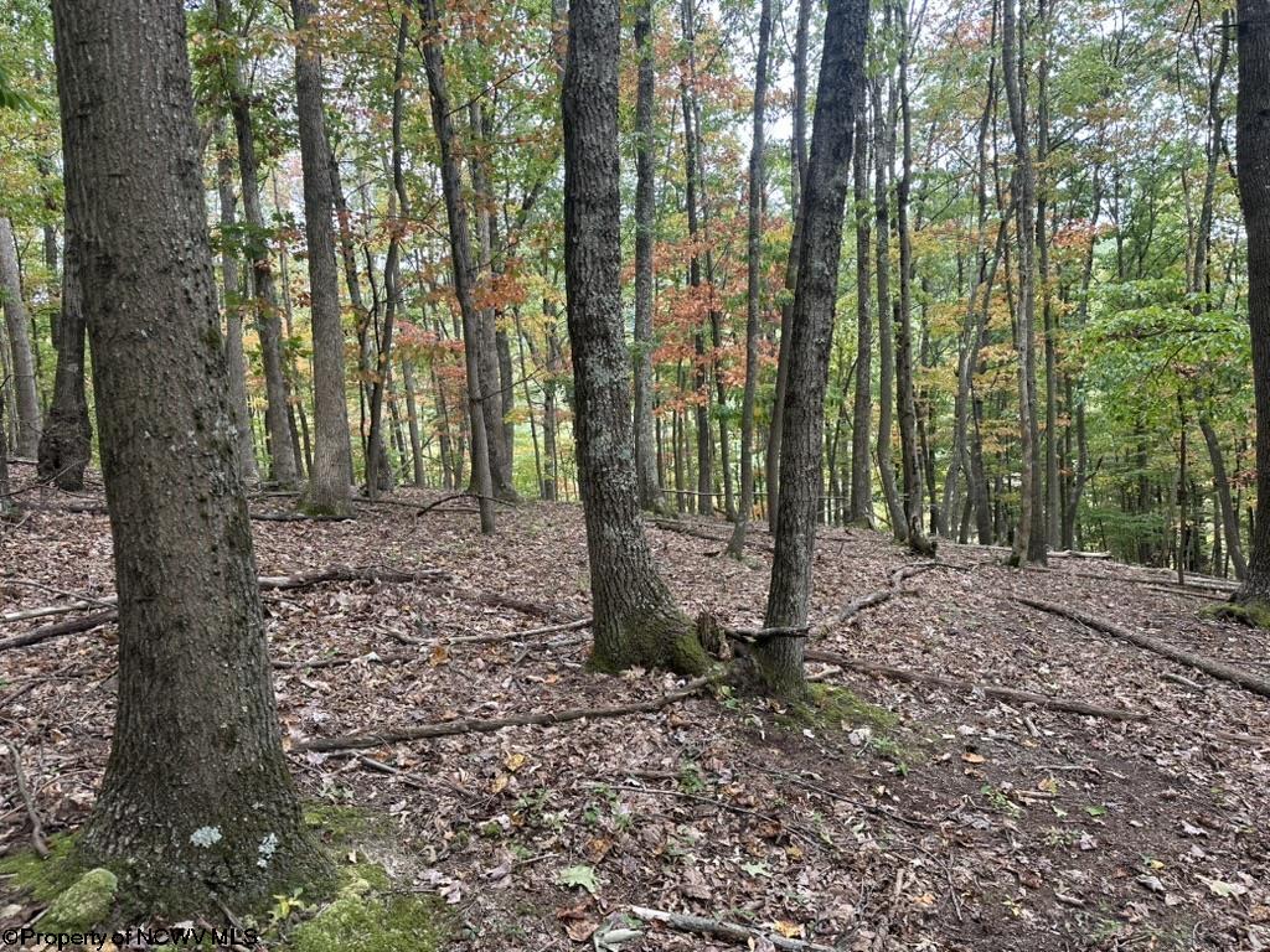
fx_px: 881
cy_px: 476
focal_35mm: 24
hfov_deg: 71.6
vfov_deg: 56.8
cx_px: 635
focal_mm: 6.86
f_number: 1.78
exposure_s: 1/140
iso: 100
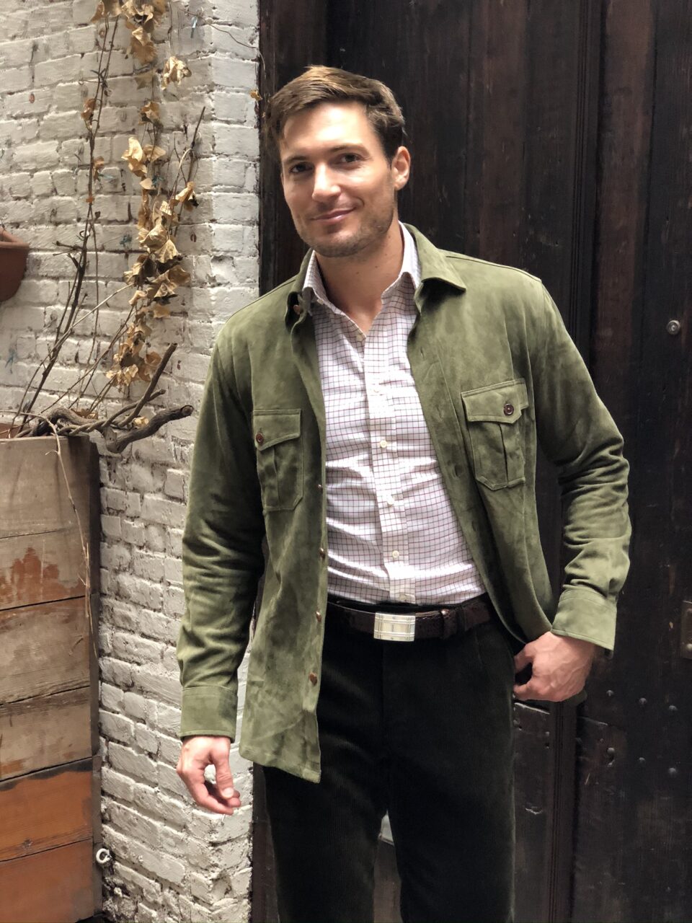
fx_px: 1386
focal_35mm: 52
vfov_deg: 36.8
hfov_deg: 28.0
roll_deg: -0.3
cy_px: 462
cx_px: 346
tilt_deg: -7.1
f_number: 2.4
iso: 160
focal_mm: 6
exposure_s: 1/30
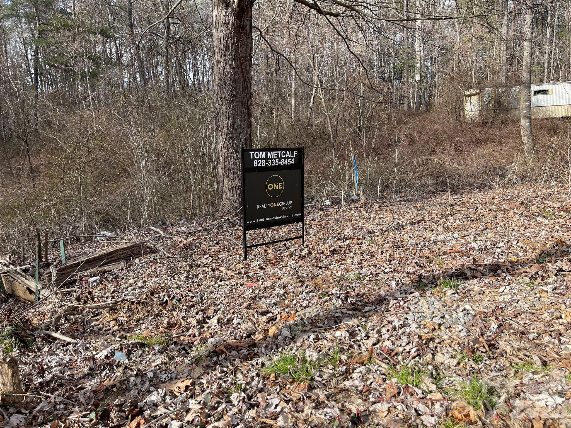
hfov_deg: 67.3
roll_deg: +3.2
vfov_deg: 53.1
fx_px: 429
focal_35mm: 26
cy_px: 214
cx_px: 286
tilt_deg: -11.3
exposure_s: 1/1078
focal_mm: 5.1
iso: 32
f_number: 1.6
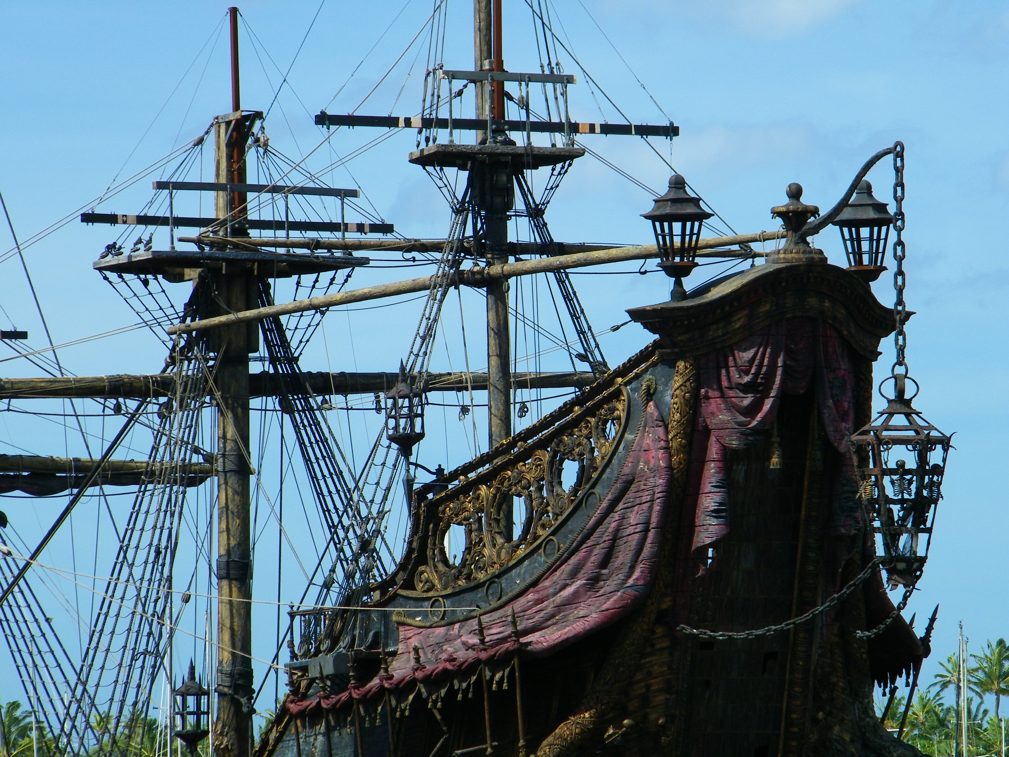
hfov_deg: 10.7
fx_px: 5392
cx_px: 504
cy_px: 378
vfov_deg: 8.0
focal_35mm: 185
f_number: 10.4
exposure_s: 1/160
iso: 80
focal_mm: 33.1
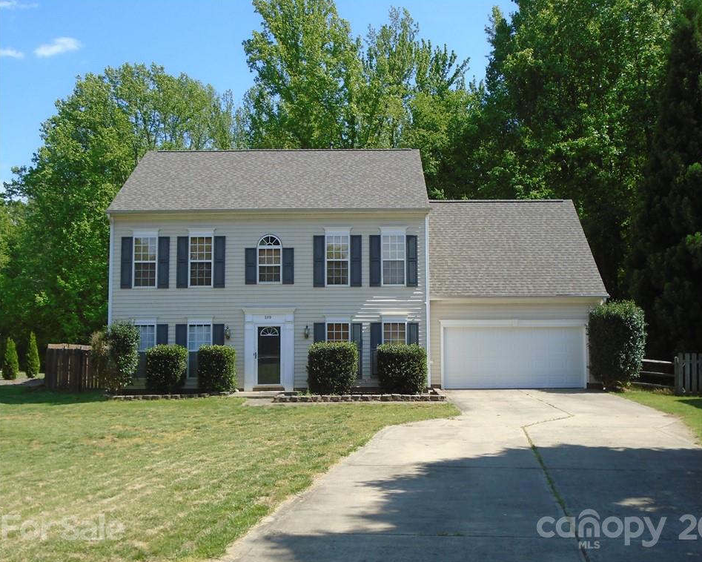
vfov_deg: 39.2
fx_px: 790
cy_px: 279
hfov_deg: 47.9
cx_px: 377
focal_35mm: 38
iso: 100
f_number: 3.8
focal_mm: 6.4
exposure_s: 1/640
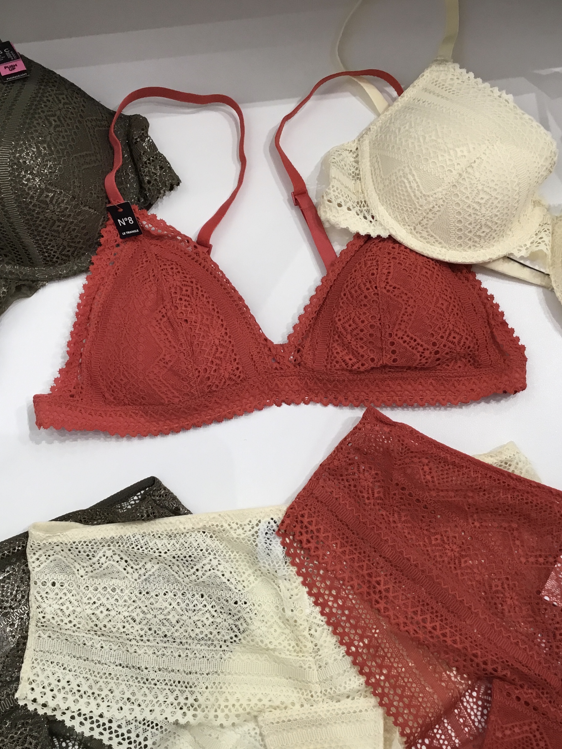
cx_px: 267
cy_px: 370
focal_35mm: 42
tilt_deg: -79.1
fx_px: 909
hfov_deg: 34.3
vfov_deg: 44.8
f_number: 2.4
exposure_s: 1/33
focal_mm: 3.3
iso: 25
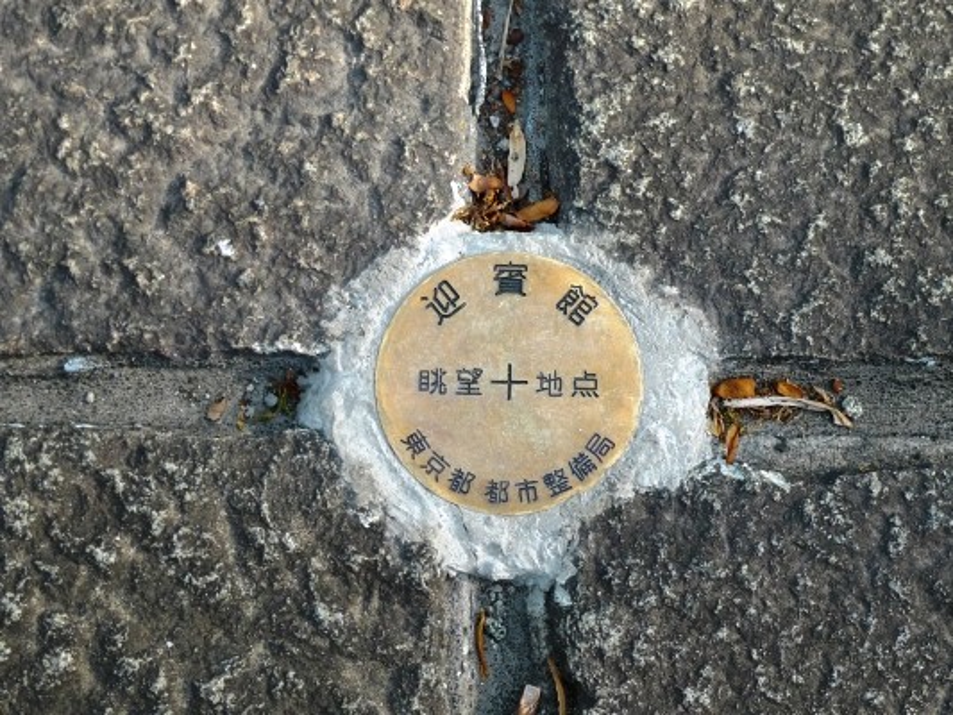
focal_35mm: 60
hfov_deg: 32.2
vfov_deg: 24.4
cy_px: 358
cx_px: 476
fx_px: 1652
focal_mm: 12.8
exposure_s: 1/320
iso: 80
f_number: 2.8
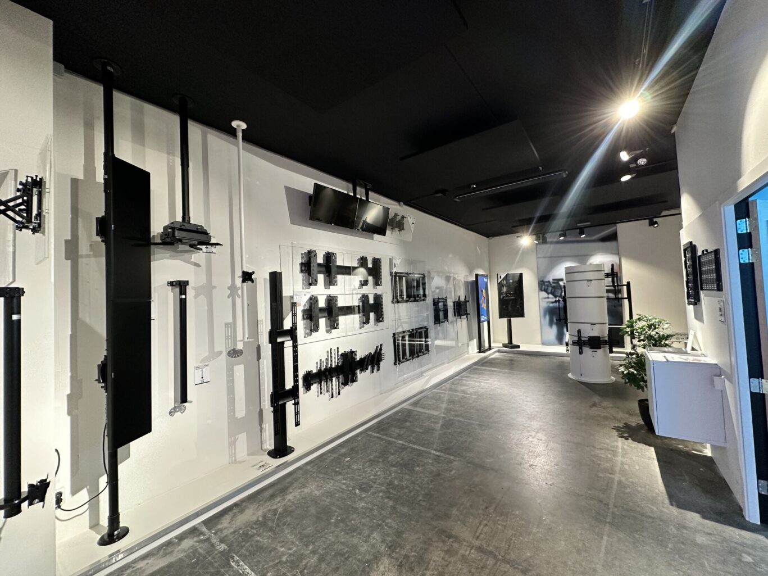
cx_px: 384
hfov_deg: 102.1
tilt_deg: +2.1
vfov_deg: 85.7
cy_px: 288
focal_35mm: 14
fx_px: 311
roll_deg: +2.5
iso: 250
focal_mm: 2.22
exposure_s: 1/50
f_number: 2.2
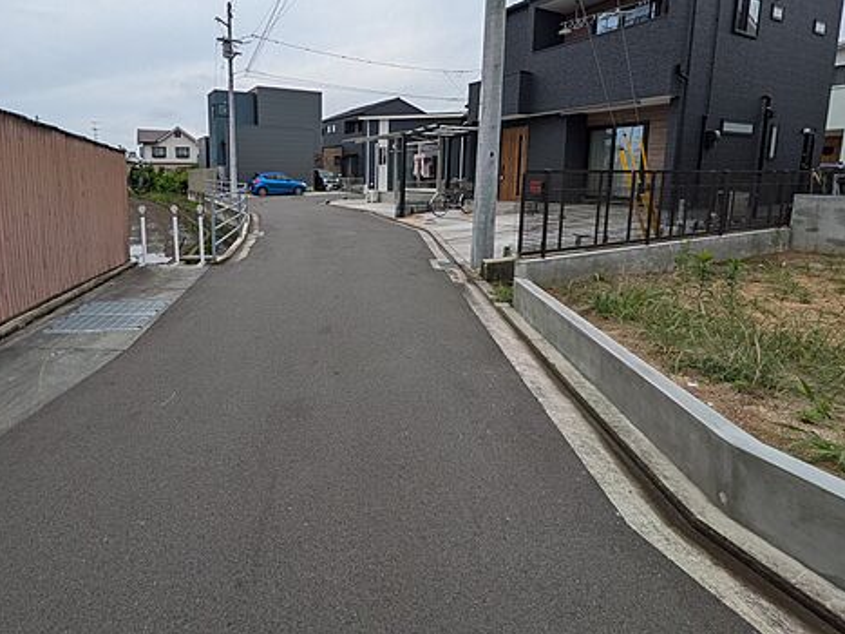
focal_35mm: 18
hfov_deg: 86.2
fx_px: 439
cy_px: 232
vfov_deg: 70.2
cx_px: 320
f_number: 2.2
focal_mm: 1.83
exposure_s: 1/1203
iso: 51
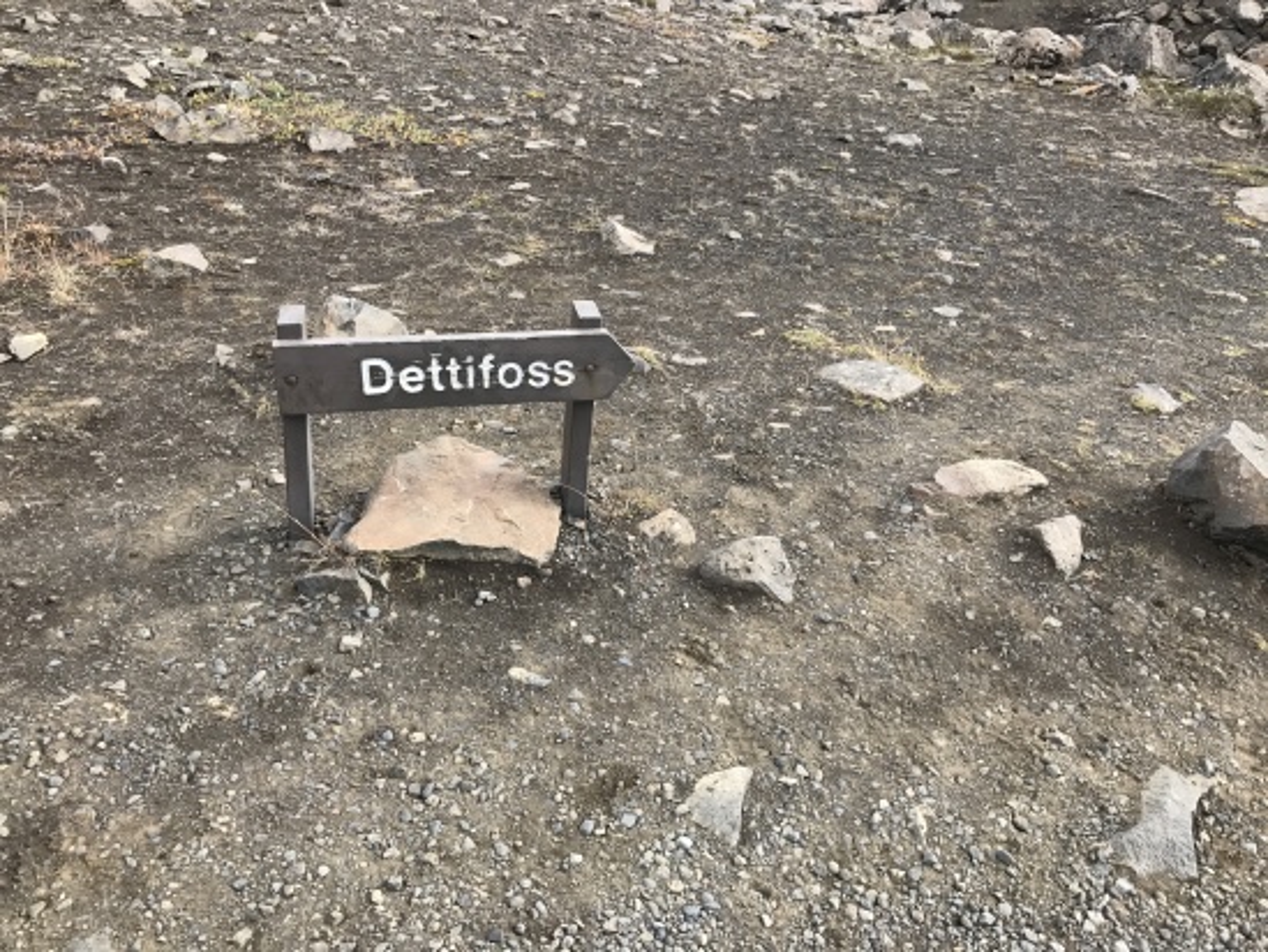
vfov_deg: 49.8
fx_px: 1026
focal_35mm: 28
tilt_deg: -20.9
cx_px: 634
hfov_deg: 63.4
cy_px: 476
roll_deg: -2.1
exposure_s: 1/699
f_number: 1.8
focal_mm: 3.99
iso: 20
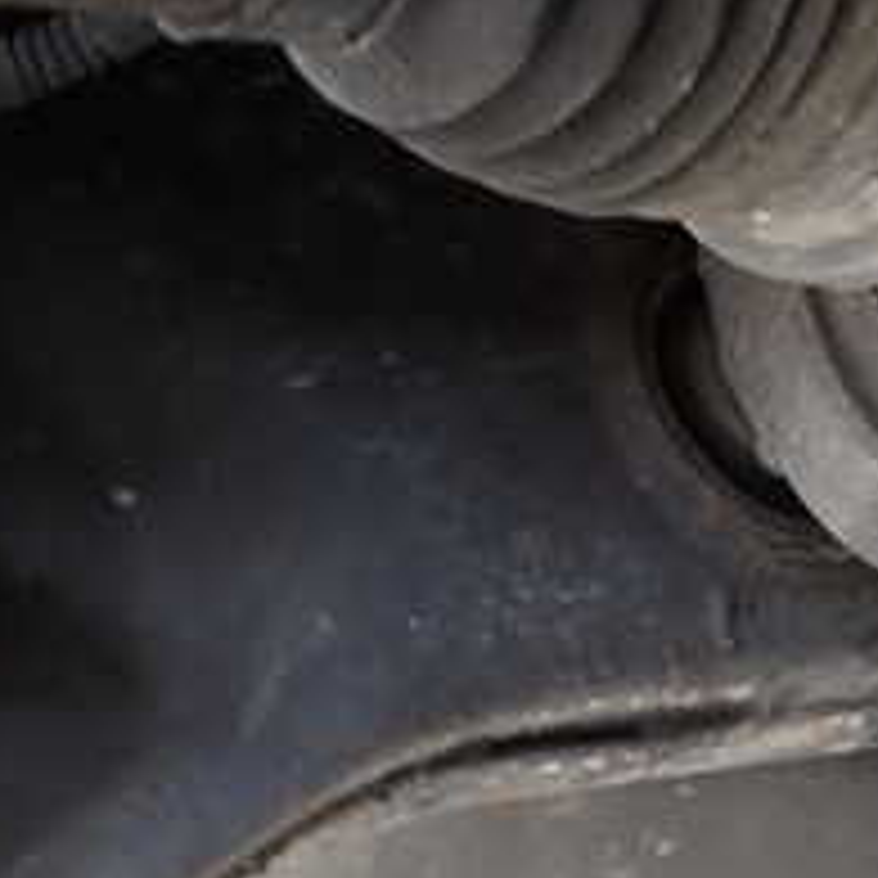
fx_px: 1951
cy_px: -5
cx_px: 1004
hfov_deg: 23.5
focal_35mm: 68
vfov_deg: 24.2
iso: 160
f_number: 2
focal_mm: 4.5
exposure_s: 1/60
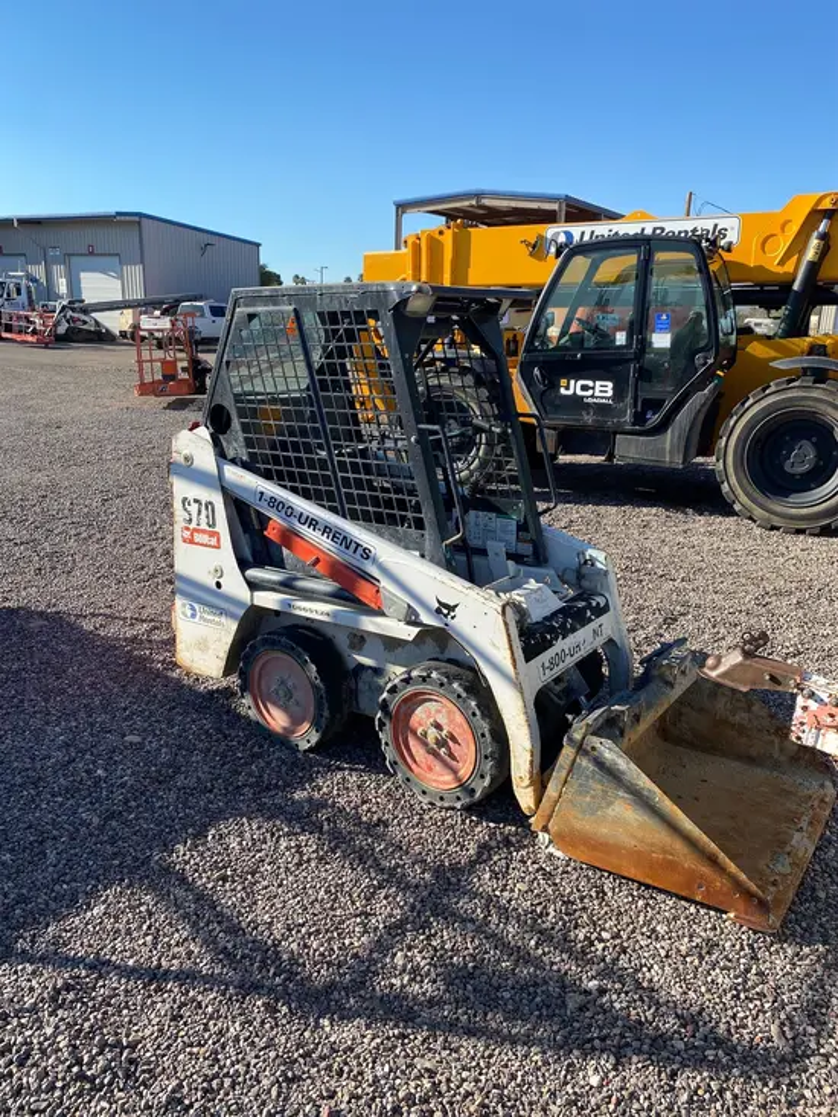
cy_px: 558
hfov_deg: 53.1
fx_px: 839
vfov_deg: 67.3
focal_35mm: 26
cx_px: 419
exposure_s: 1/1653
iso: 32
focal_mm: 4.25
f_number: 1.8
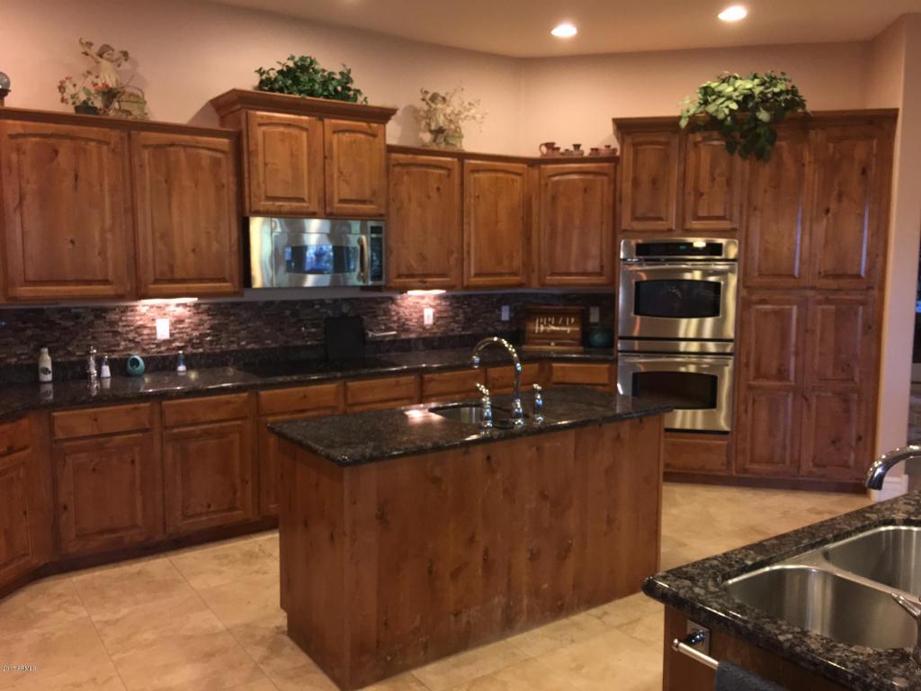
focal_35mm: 29
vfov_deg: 48.2
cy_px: 346
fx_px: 772
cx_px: 460
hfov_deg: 61.7
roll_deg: -1.0
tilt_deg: -5.5
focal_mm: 4.15
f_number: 2.2
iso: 100
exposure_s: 1/30
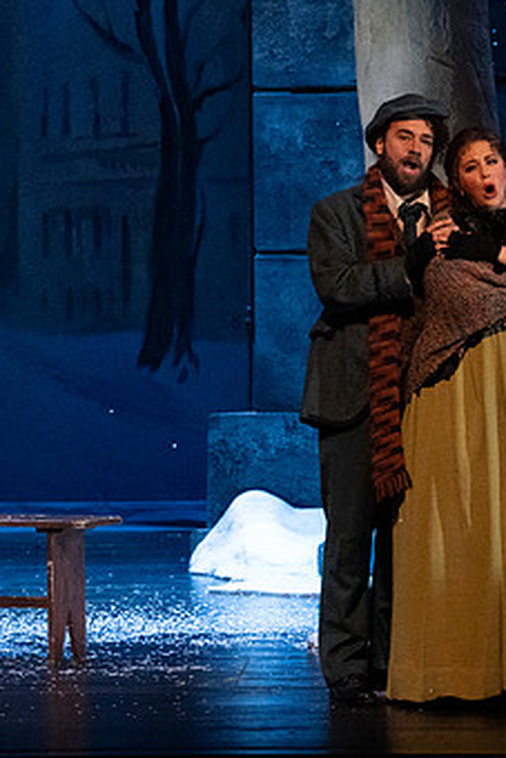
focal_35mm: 341
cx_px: 234
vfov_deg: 6.0
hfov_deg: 4.0
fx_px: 7182
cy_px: 371
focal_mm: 200
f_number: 11
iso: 20000
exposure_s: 1/320
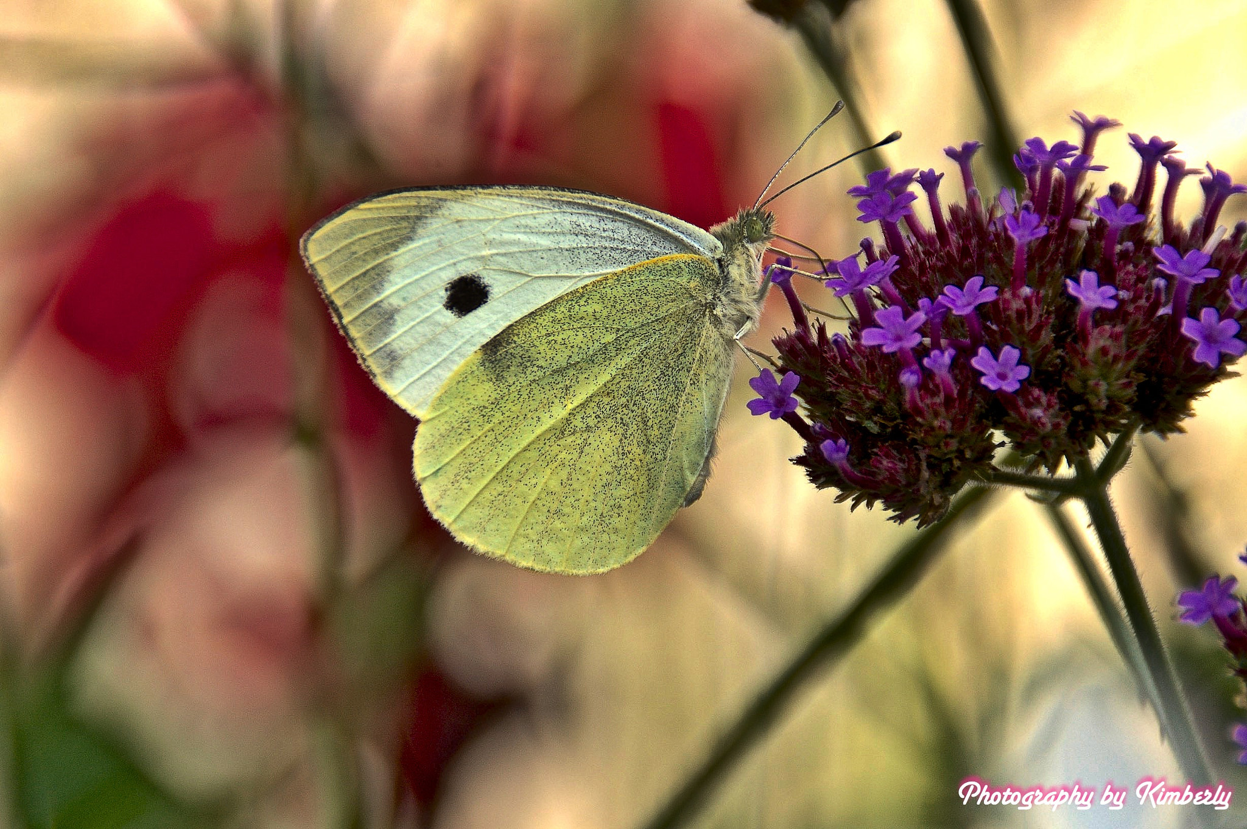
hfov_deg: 6.9
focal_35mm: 300
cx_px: 624
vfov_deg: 4.6
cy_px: 414
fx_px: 10381
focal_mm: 200
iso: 100
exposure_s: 1/320
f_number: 6.3
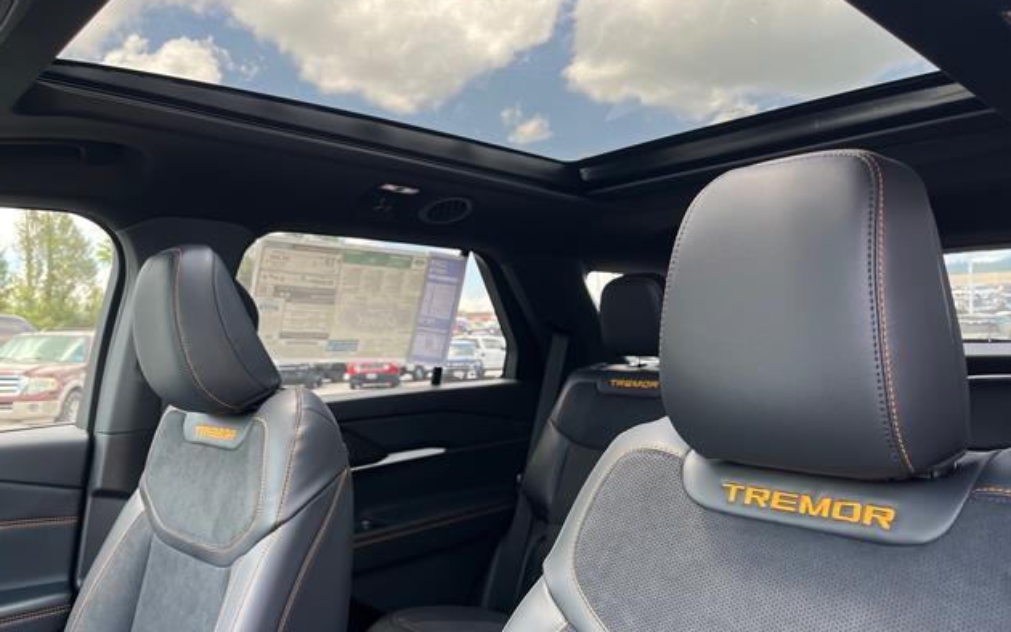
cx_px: 501
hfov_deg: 66.5
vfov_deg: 44.4
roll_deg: +0.1
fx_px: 772
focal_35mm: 28
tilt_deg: +1.2
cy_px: 363
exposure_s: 1/122
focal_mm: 5.1
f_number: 1.6
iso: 32
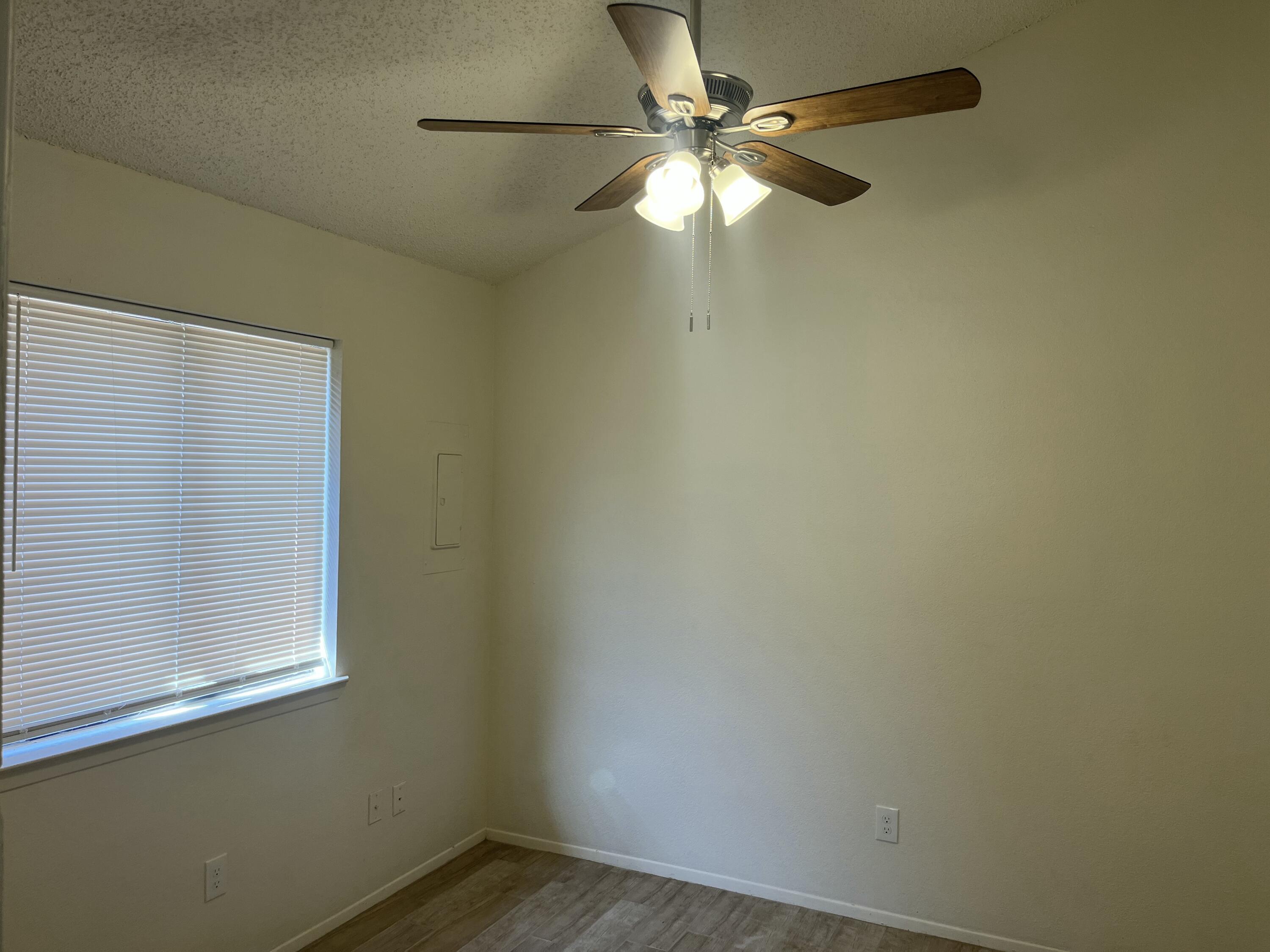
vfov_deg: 53.1
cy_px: 476
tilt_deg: -0.3
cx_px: 635
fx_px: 954
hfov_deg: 67.3
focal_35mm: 26
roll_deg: -1.2
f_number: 1.6
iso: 64
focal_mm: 5.1
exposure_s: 1/120
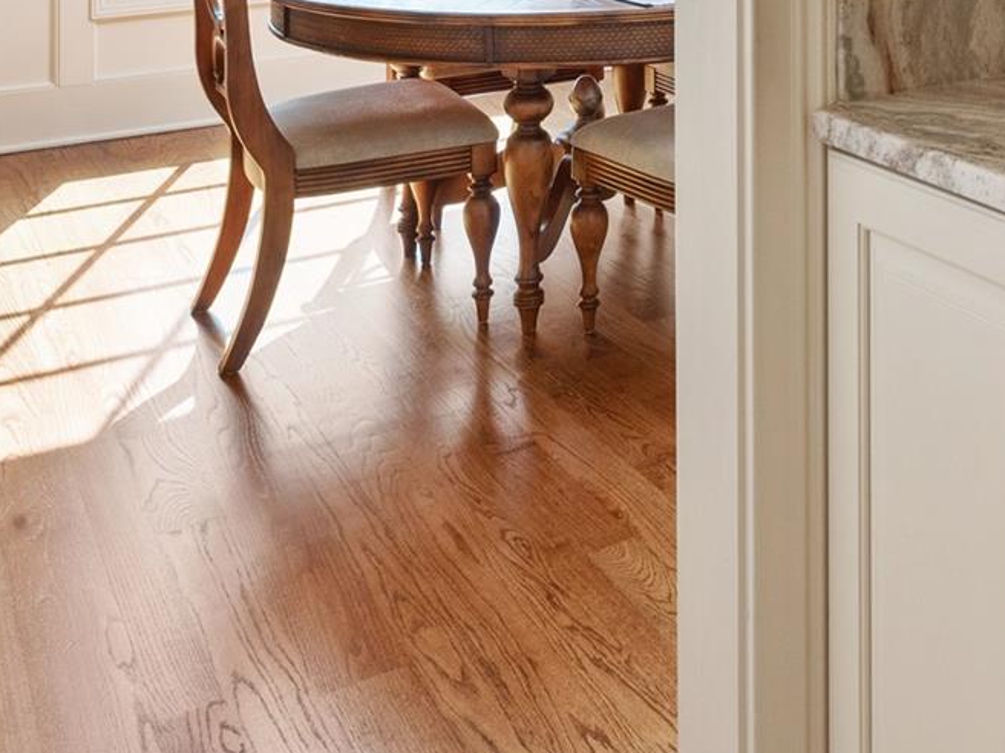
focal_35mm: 48
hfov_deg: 37.4
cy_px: -213
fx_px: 1394
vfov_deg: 26.1
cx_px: 876
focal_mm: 16
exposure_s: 1/40
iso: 400
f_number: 11
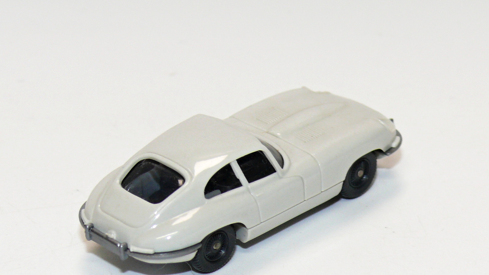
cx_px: 245
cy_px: 161
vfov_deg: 7.6
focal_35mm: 160
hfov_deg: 13.4
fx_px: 2075
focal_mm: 17.4
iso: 100
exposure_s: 1/30
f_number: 4
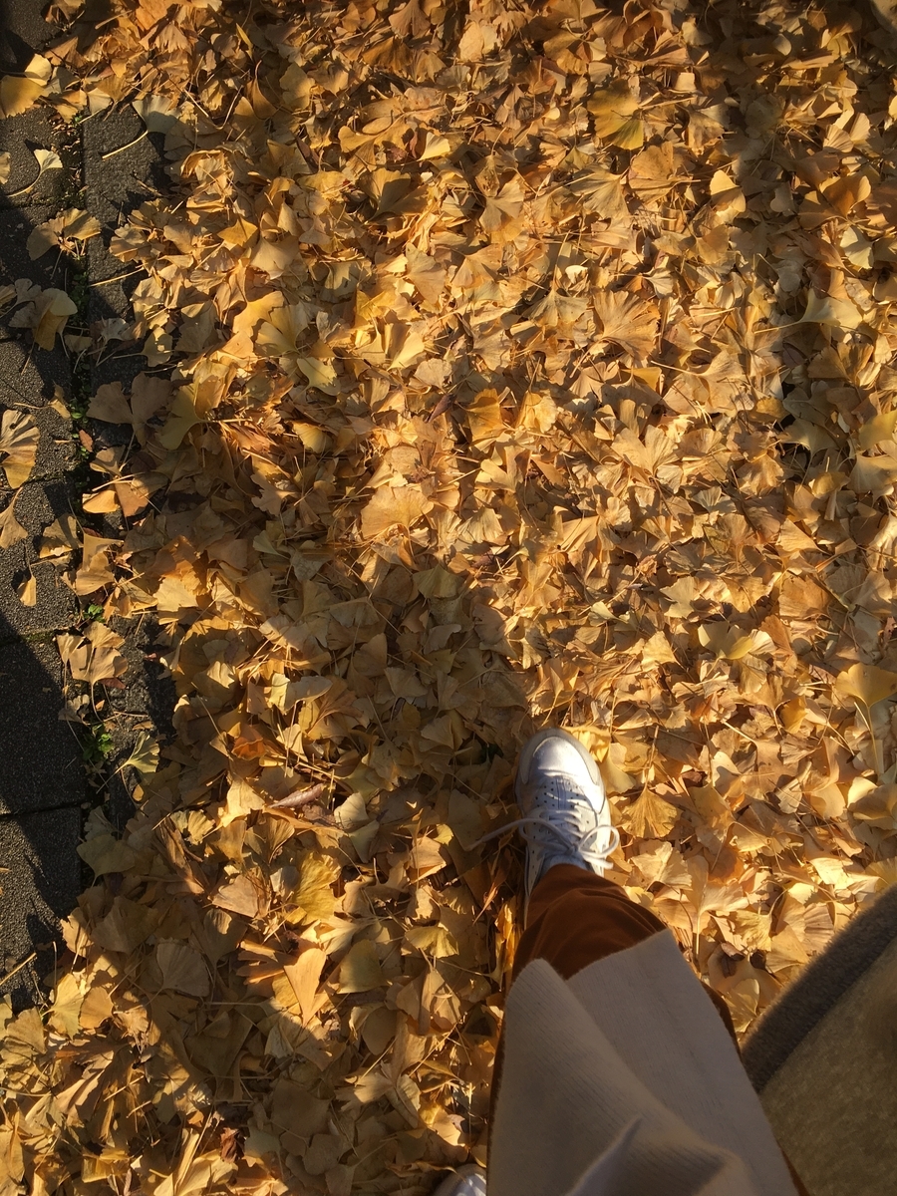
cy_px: 598
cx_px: 448
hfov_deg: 48.2
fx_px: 1002
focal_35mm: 29
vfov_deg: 61.7
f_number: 2.2
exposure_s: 1/927
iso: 25
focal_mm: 4.15
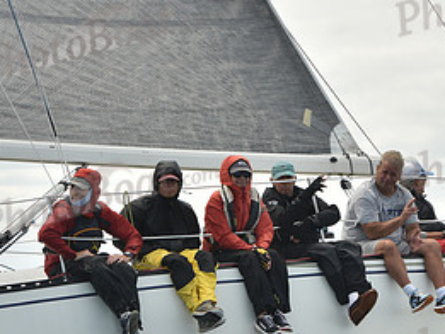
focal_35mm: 310
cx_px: 309
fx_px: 3987
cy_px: 262
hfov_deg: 6.4
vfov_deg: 4.8
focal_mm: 145
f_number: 8
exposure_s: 1/800
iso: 250
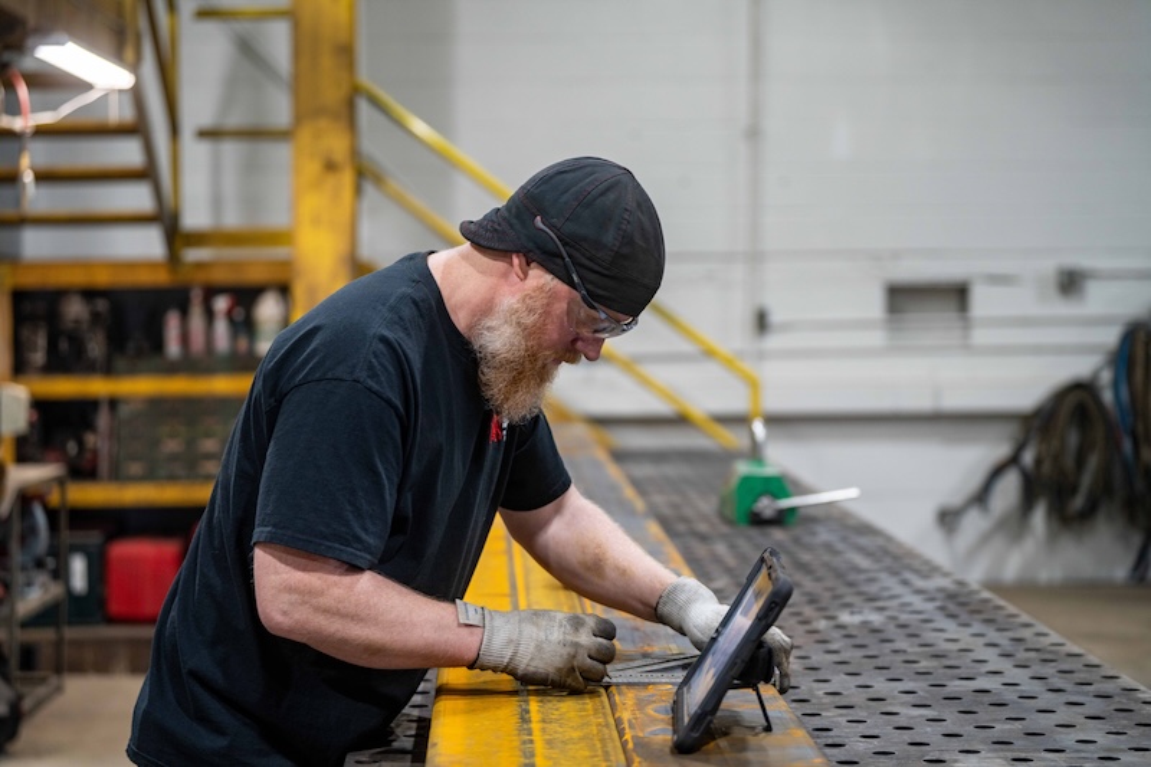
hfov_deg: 28.8
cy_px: 384
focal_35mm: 70
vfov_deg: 19.4
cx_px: 576
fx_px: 2237
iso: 640
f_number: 2.8
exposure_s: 1/160
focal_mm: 70
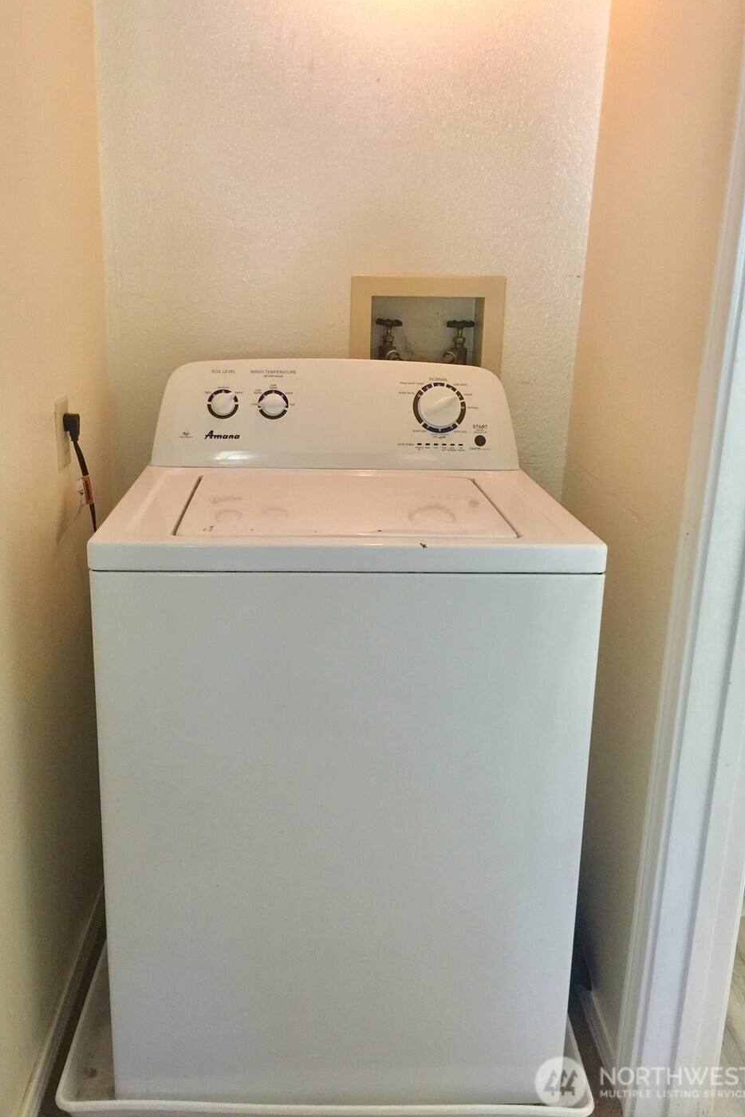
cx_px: 348
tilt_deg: -15.0
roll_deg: -1.2
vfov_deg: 60.3
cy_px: 545
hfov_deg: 42.3
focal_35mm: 31
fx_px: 962
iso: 100
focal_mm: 4.15
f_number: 2.2
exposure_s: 1/10
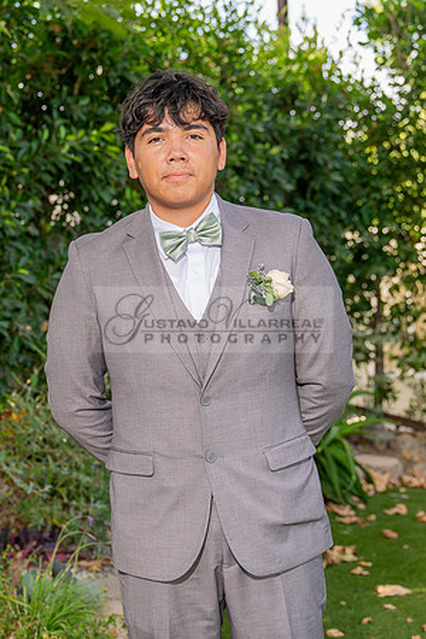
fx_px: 1438
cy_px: 320
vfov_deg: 25.1
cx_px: 118
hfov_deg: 16.8
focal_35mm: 81
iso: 200
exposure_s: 1/200
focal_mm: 54
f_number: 4
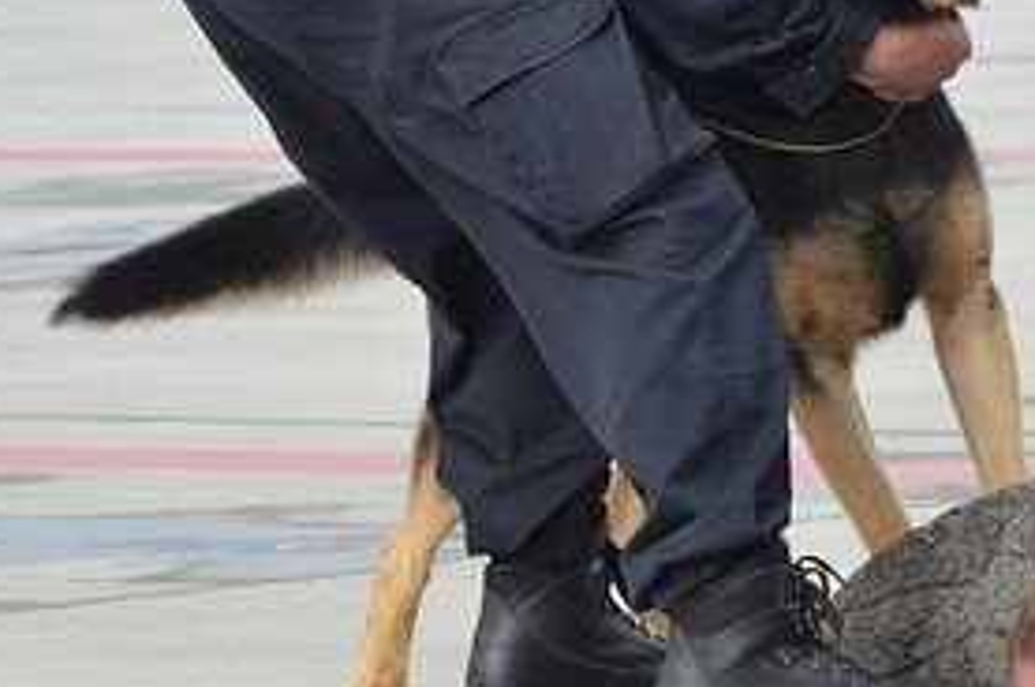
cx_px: 1054
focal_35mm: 693
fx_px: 19900
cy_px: 116
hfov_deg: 3.0
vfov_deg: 2.0
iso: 1250
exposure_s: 1/500
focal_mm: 200
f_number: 13
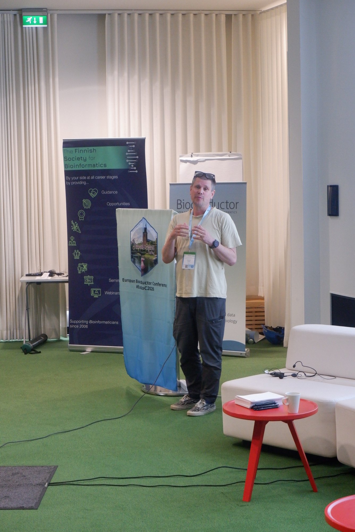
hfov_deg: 20.0
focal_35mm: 68
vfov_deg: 29.6
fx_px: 1004
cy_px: 266
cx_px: 178
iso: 4000
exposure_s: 1/80
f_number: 5.6
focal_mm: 45
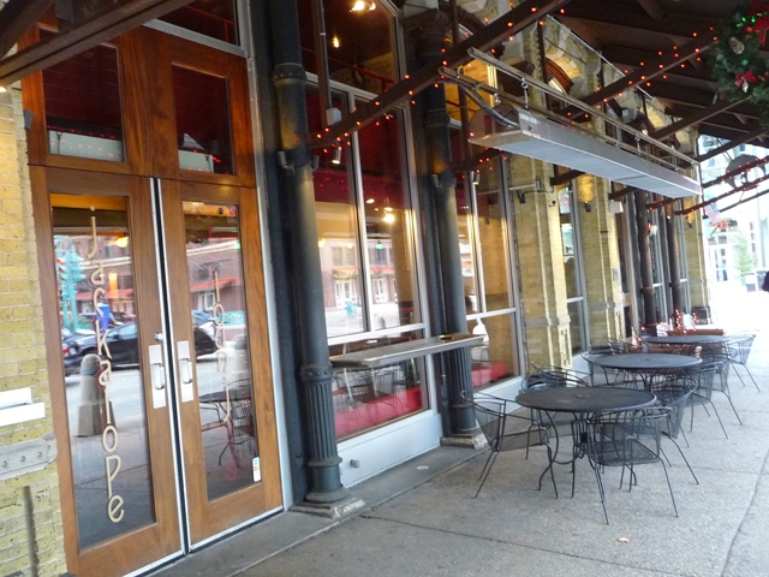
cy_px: 288
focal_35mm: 31
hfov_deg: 58.4
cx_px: 384
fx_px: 689
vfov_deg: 45.4
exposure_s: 1/10
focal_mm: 4.7
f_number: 3.3
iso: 400
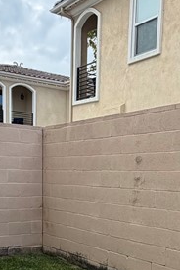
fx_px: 405
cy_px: 259
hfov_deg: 25.1
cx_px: 87
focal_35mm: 54
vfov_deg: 34.1
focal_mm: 2.22
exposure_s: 1/625
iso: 40
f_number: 2.2
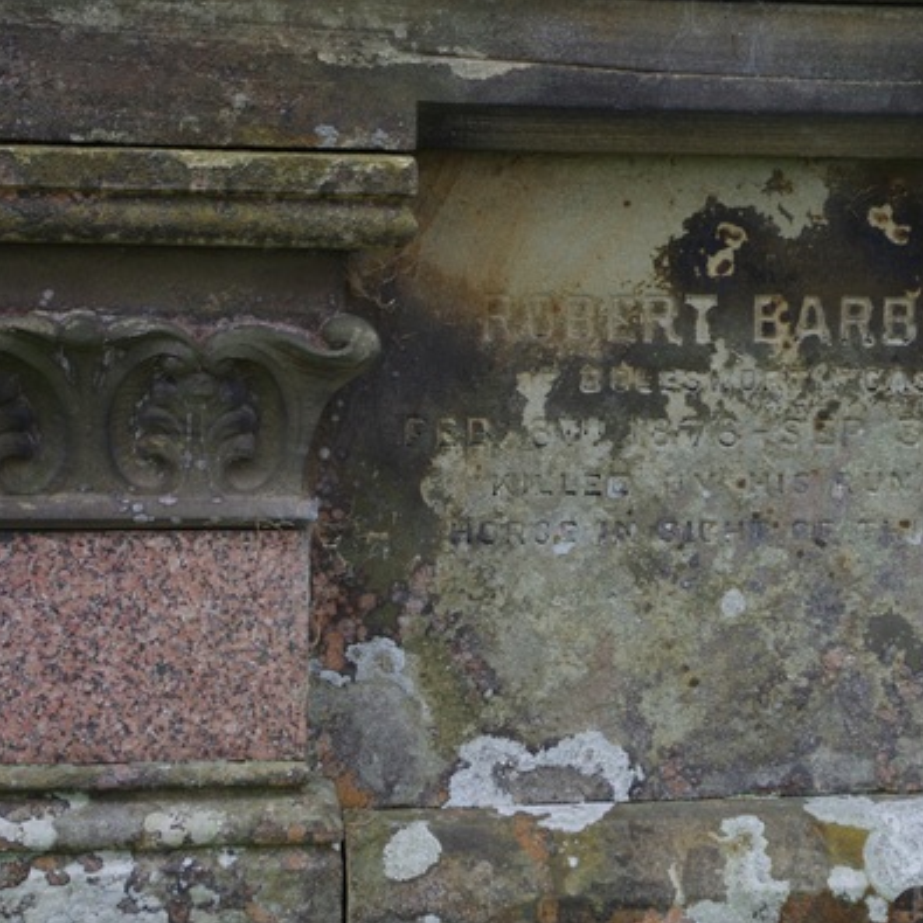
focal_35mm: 93
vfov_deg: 18.7
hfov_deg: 18.6
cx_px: 692
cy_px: 465
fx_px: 2806
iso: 400
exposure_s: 1/250
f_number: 7.1
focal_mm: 47.5
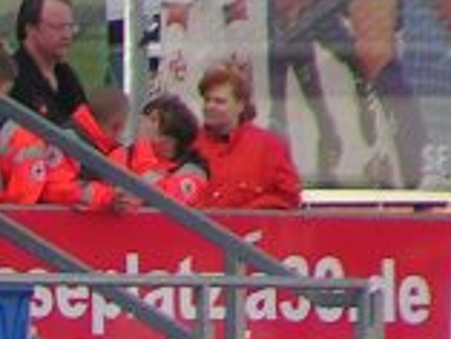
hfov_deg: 1.0
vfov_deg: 0.8
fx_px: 25217
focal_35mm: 1934
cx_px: -598
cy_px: 790
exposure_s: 1/500
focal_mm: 58
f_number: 3.5
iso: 50
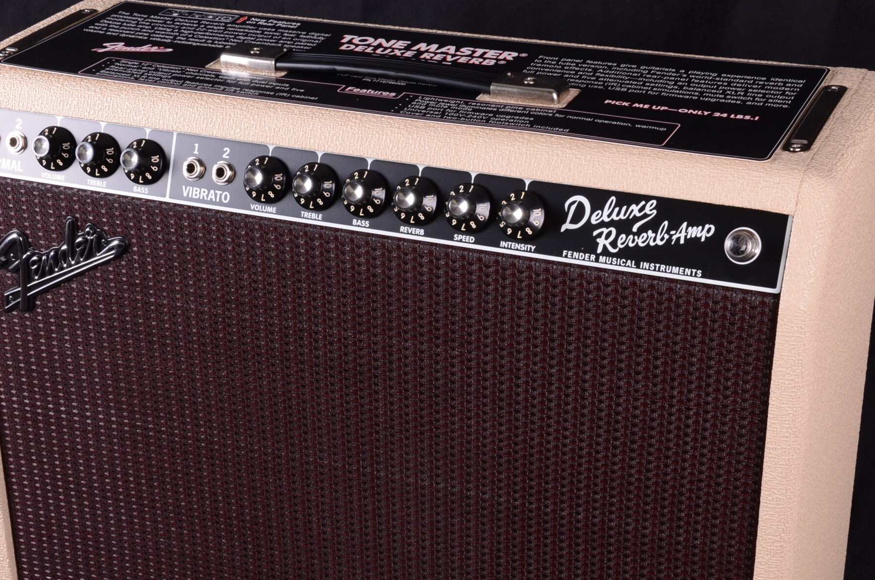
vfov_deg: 19.6
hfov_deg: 29.3
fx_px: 1674
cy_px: 389
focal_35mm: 69
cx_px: 404
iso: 200
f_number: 13
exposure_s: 1/200
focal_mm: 32
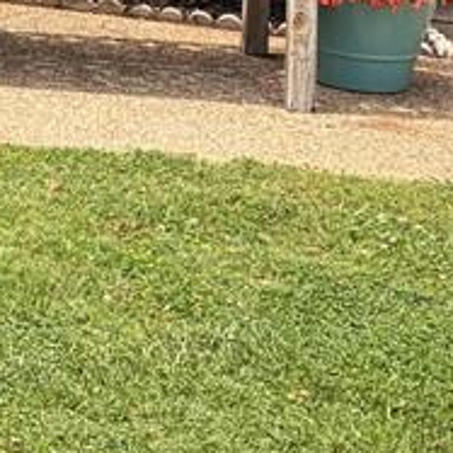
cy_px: -218
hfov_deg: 11.6
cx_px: -610
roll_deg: +0.7
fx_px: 1866
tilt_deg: -4.4
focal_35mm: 126
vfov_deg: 13.1
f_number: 1.6
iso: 64
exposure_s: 1/1239
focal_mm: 5.96
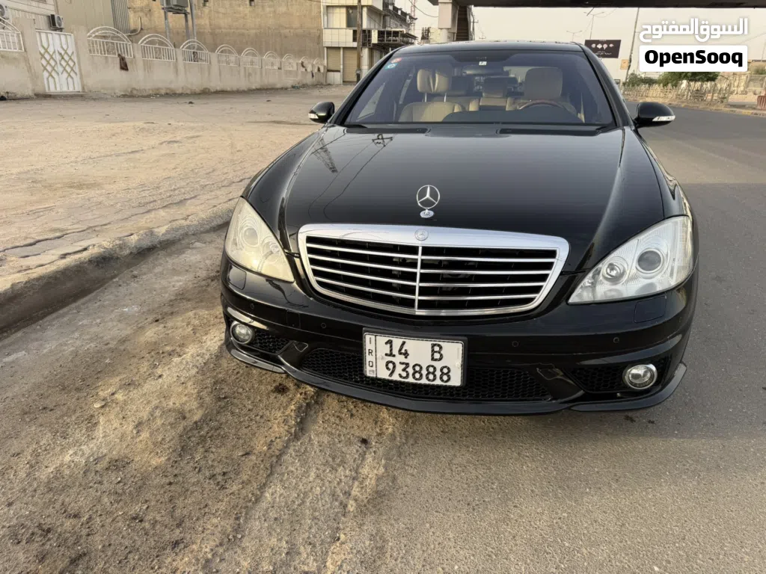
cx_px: 383
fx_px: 531
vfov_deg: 56.8
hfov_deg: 71.6
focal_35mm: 24
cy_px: 287
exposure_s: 1/864
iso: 80
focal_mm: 6.76
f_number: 1.78
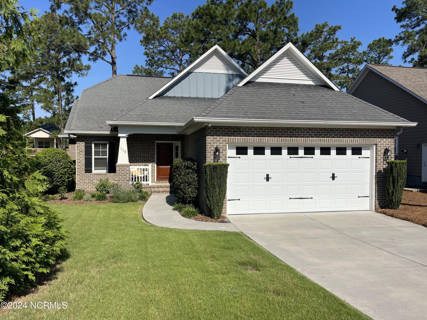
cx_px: 214
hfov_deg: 69.4
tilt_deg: -1.1
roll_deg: -0.5
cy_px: 160
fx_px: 308
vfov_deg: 54.9
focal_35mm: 25
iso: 32
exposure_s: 1/5376
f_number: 1.6
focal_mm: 5.1
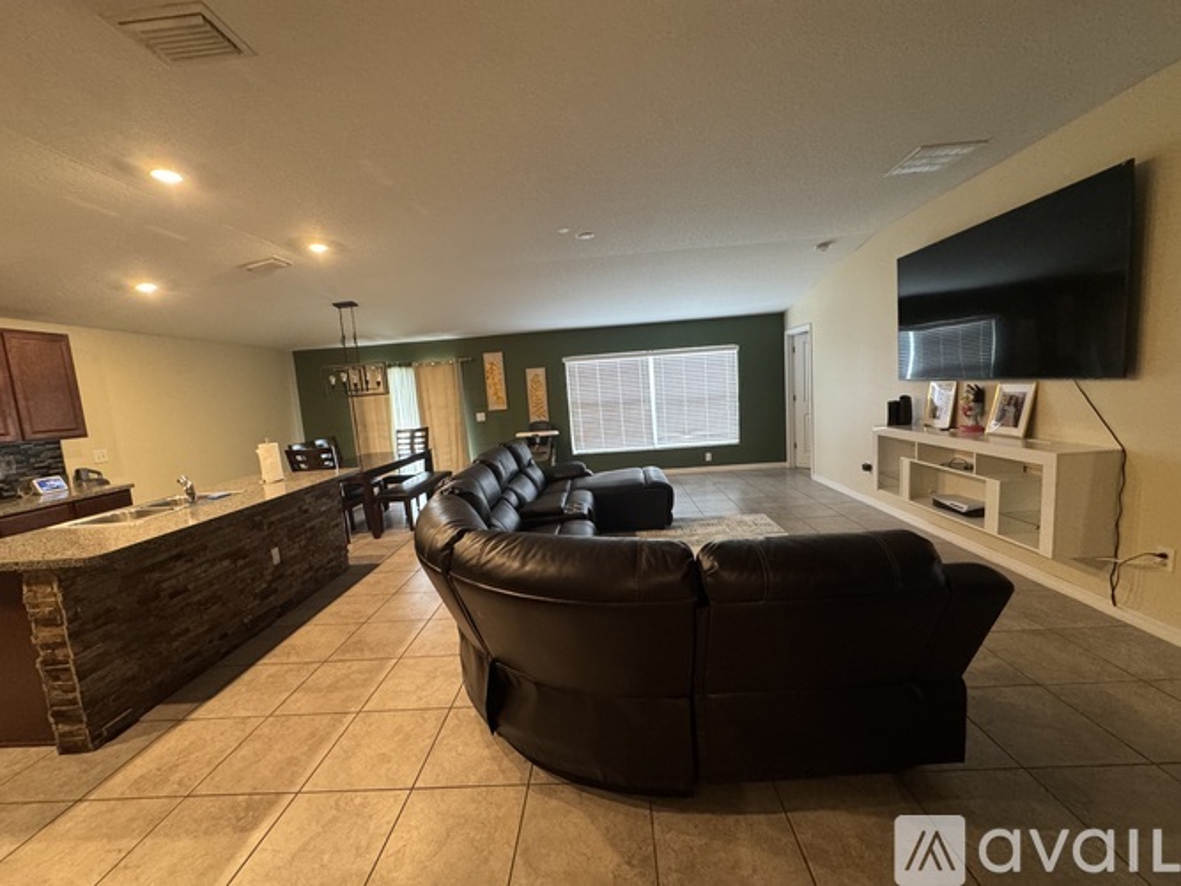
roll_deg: +4.2
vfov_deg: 85.7
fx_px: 478
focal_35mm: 14
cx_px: 590
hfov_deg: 102.1
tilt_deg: -6.6
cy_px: 443
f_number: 2.2
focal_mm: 2.22
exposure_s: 1/60
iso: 500
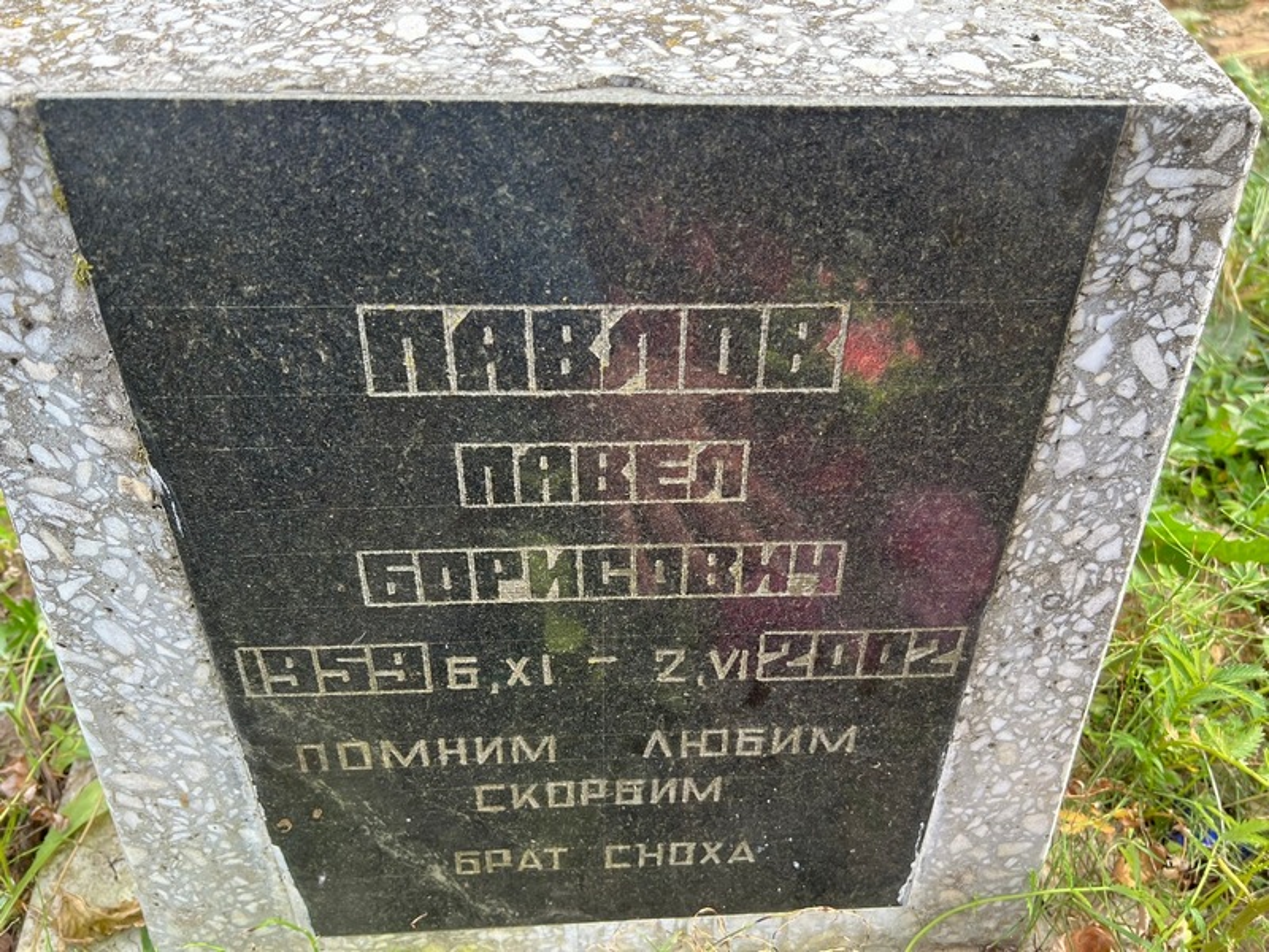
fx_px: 953
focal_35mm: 26
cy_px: 476
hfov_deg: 67.3
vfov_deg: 53.1
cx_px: 634
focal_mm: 5.7
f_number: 1.5
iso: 50
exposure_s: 1/340
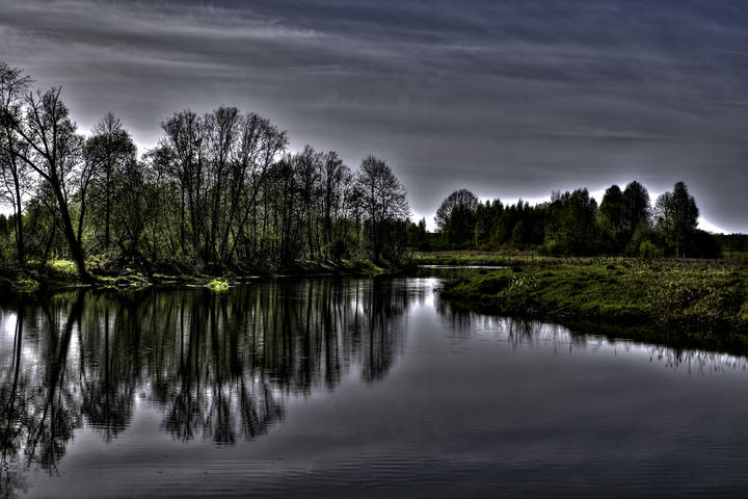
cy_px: 250
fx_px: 873
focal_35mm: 42
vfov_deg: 31.9
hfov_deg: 46.4
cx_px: 374
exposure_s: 1/1000
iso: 200
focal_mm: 28
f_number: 9
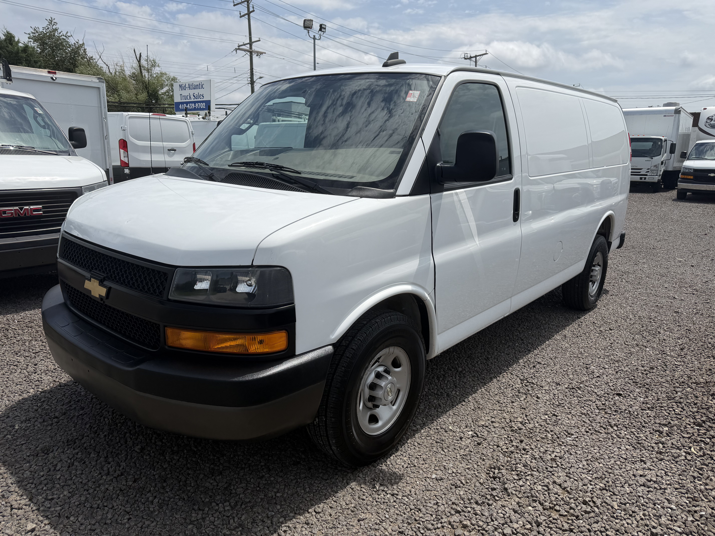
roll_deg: -0.9
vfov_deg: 56.8
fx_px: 496
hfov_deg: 71.6
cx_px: 358
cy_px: 268
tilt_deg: -12.0
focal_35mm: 24
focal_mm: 6.76
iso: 80
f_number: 1.78
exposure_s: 1/9091
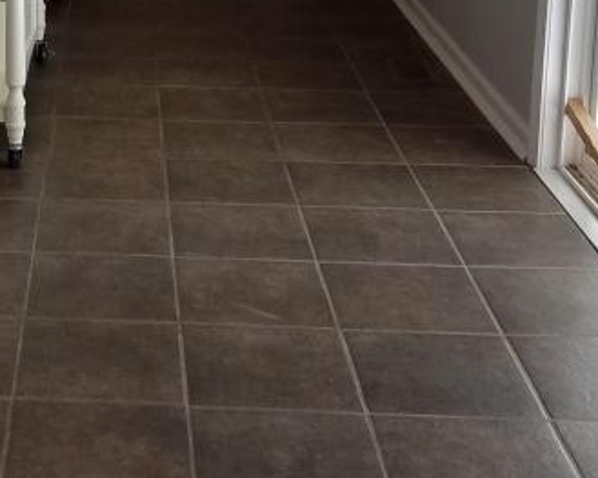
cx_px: -2
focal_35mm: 79
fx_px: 1398
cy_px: -85
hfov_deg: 23.2
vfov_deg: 18.5
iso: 40
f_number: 1.7
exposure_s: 1/120
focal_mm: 4.2
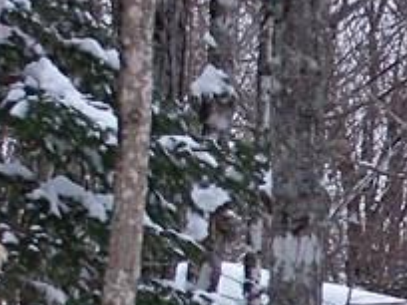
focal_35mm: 482
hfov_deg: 4.0
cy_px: 714
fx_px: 5667
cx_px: 998
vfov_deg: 3.1
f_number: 3.2
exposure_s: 1/320
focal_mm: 17.6
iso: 64
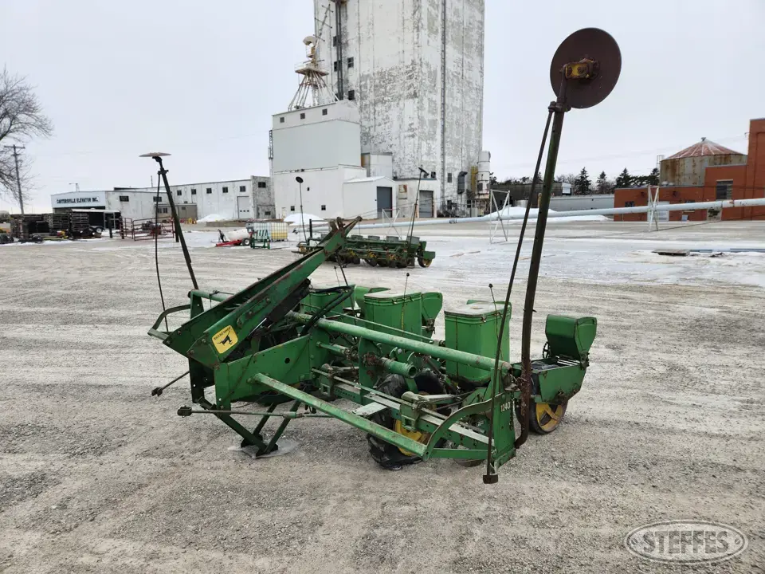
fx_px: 508
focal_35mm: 23
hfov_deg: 73.9
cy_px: 287
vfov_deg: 58.9
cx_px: 382
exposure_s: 1/550
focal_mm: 5.4
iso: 20
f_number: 1.8
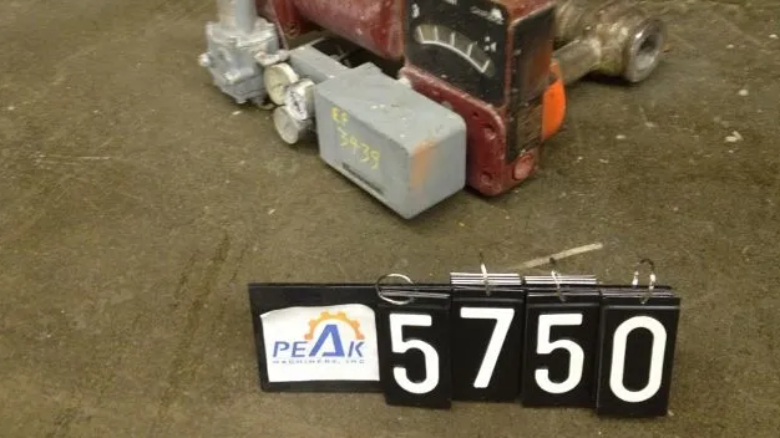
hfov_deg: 51.6
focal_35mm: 39
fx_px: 807
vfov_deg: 30.3
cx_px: 390
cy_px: 169
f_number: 2.4
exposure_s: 1/17
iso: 400
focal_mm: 4.28
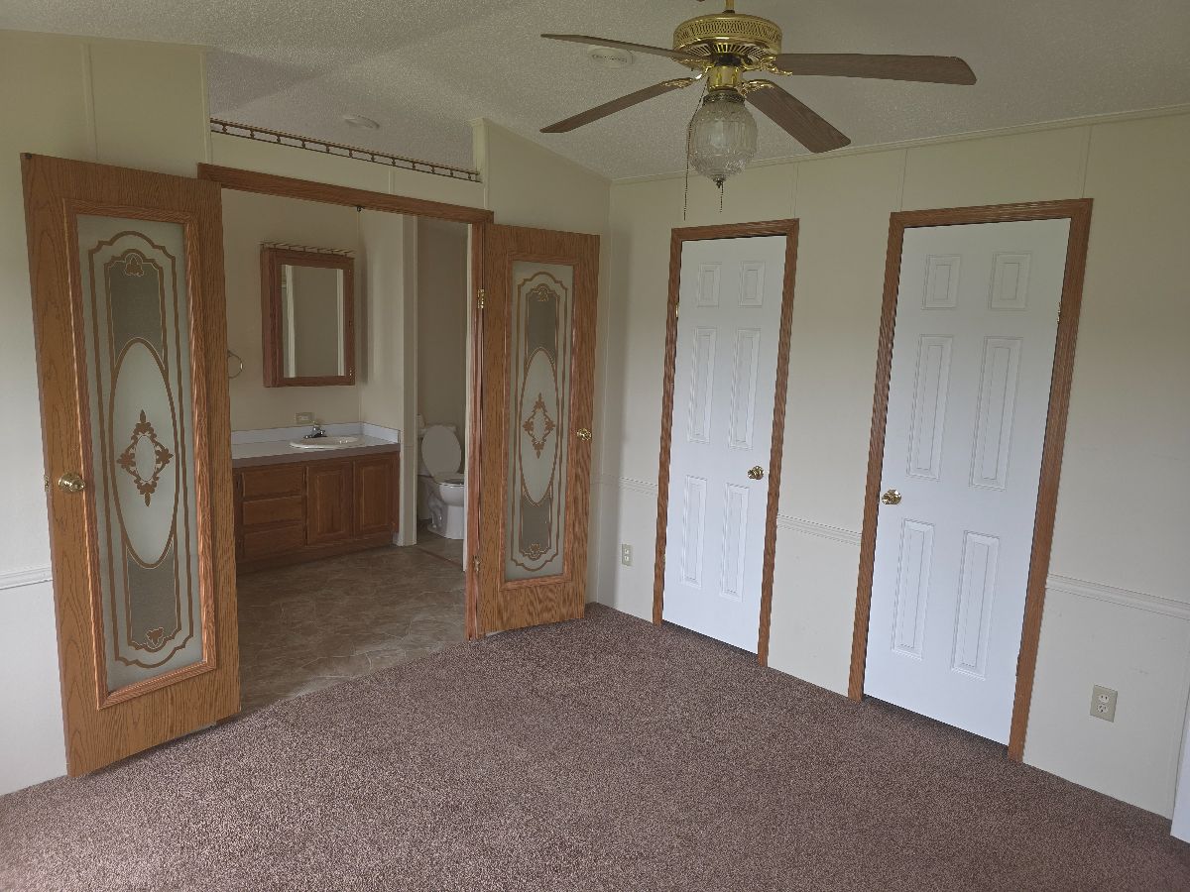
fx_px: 791
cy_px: 446
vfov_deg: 58.9
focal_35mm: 23
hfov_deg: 73.9
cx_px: 595
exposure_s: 1/60
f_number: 1.7
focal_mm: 6.3
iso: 64
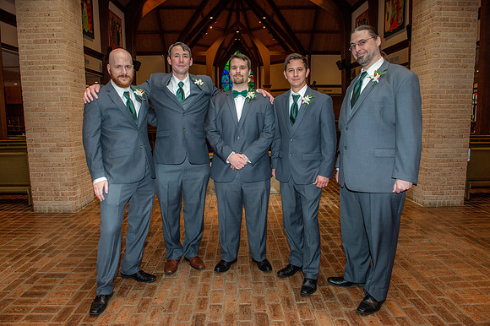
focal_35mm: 24
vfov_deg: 53.1
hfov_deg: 73.8
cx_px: 245
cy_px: 163
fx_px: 326
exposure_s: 1/160
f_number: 5.6
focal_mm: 24
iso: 1250
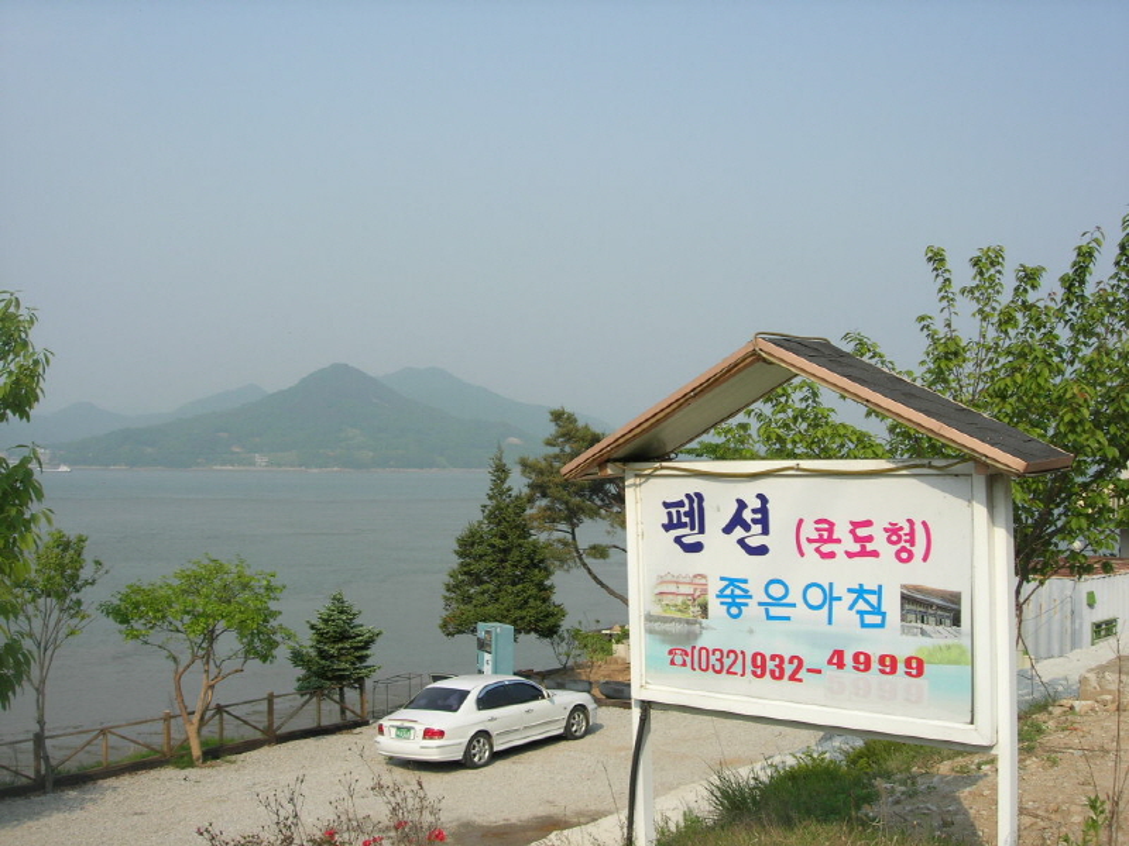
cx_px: 564
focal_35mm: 38
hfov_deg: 49.0
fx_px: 1239
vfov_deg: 37.7
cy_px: 423
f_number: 4.8
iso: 64
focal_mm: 7.8
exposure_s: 1/566
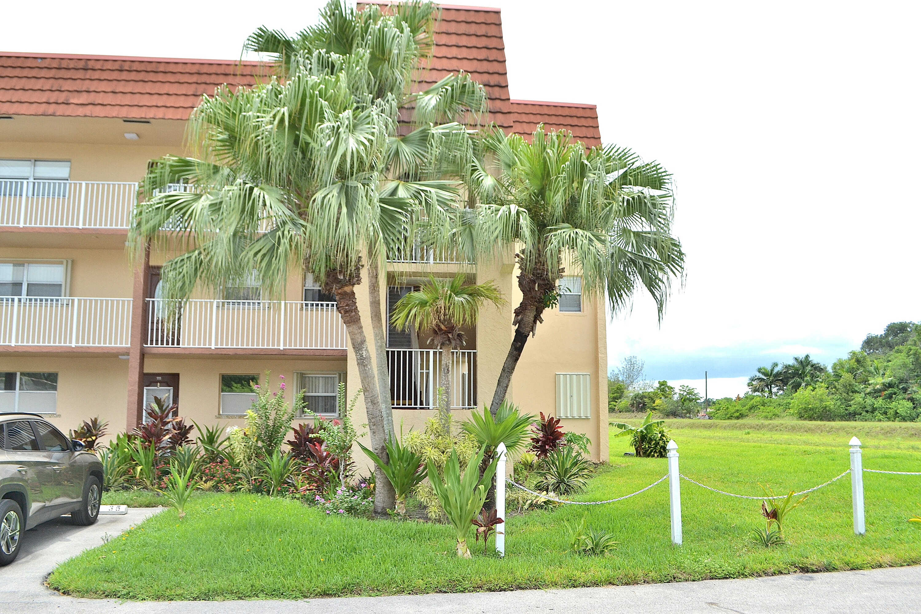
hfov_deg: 67.4
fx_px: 691
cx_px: 460
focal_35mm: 27
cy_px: 307
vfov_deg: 47.9
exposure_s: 1/200
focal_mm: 18
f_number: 8
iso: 100
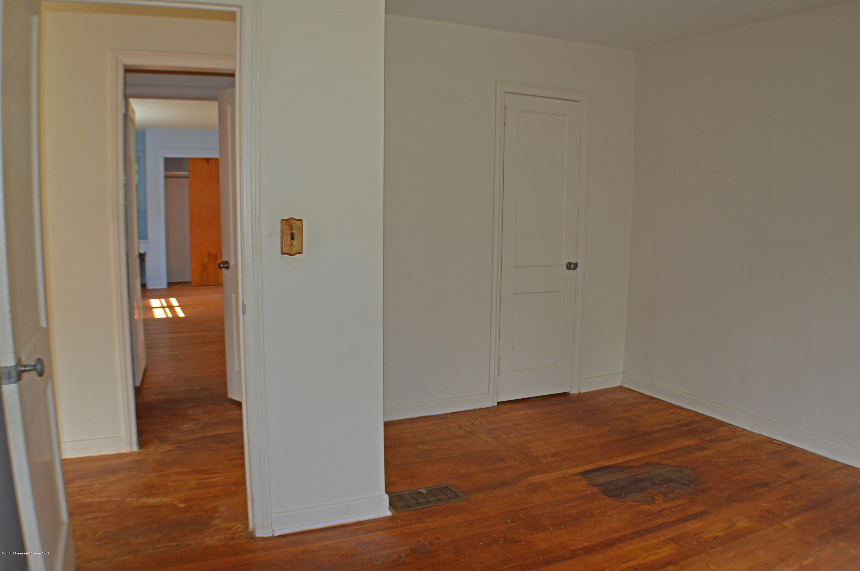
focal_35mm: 36
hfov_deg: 53.2
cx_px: 430
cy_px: 286
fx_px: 859
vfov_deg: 36.8
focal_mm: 24
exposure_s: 1/60
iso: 400
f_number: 4
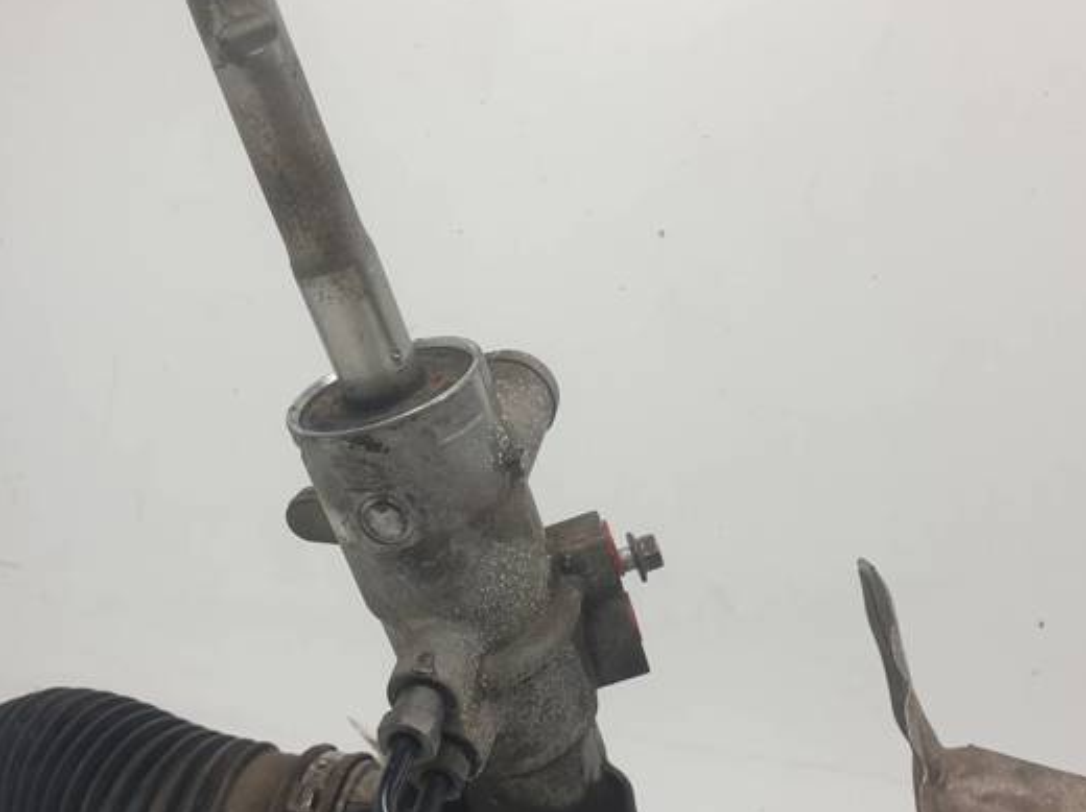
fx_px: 1003
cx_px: 497
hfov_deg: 56.8
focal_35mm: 32
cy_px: 421
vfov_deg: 44.1
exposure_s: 1/212
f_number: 2.4
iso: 50
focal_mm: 4.3
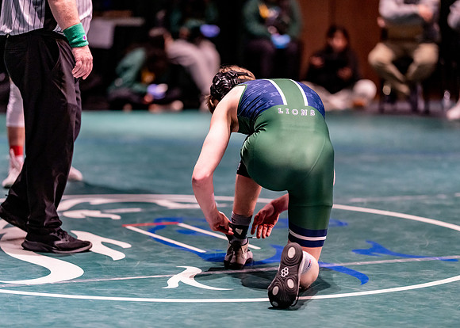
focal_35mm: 141
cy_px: 164
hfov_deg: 14.2
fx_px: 1848
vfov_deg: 10.2
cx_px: 230
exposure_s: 1/640
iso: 2000
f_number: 1.8
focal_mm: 135
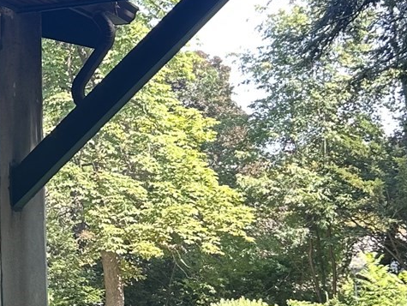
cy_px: 141
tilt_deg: +4.9
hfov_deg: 16.3
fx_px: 1318
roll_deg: +1.1
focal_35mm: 112
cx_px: -164
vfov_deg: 13.2
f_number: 1.5
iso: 40
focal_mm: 5.7
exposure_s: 1/139
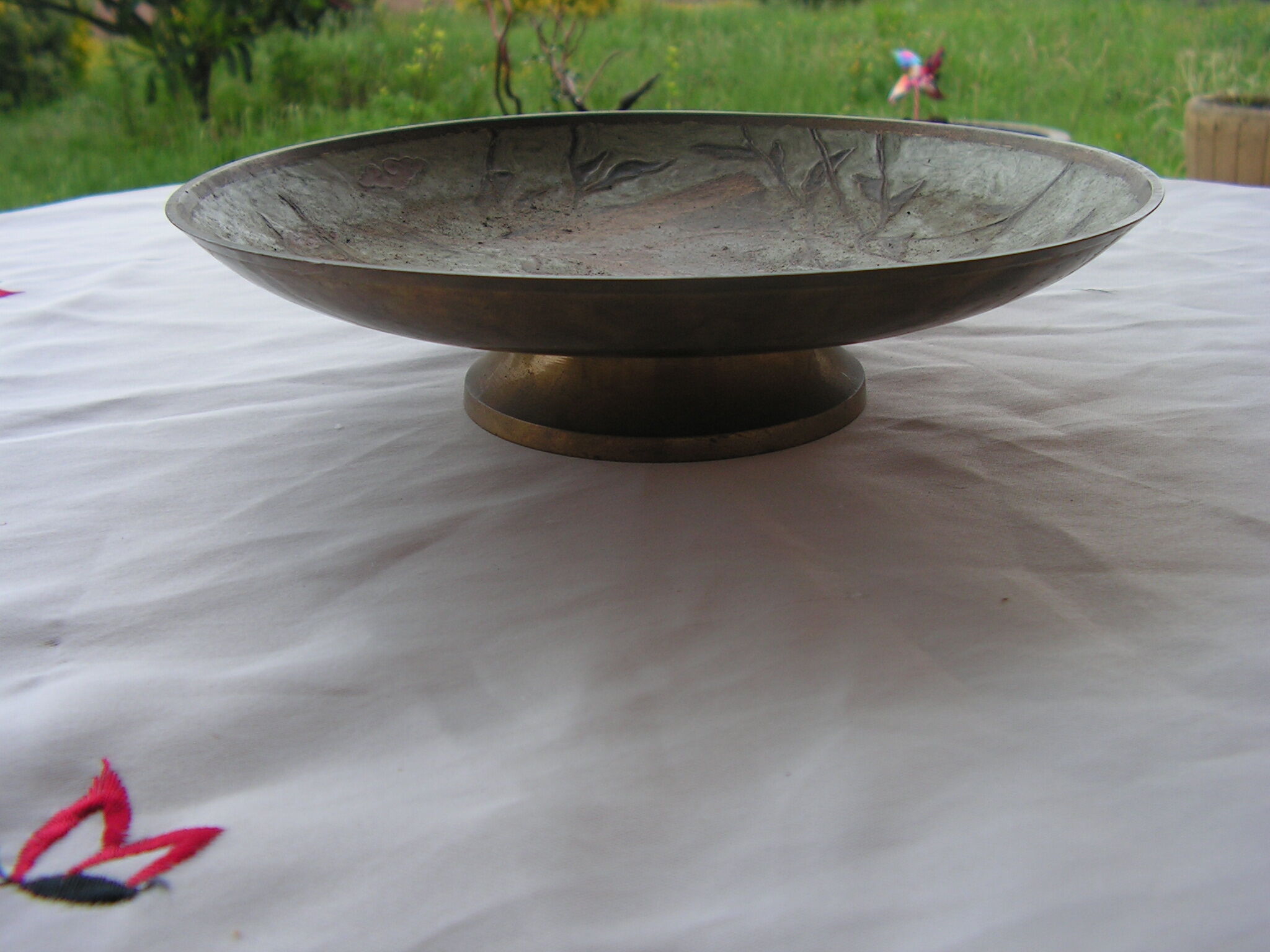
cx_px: 635
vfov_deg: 39.7
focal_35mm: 36
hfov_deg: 51.4
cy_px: 476
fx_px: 1321
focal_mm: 6
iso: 64
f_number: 3.2
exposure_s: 1/80
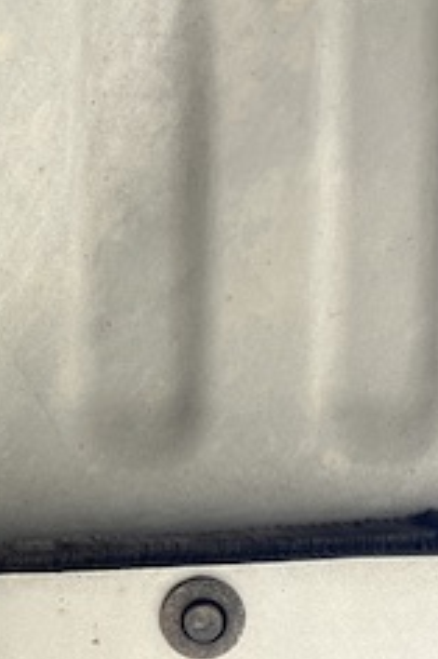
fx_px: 1188
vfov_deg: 30.8
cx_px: 95
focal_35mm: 65
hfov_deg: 20.7
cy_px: 436
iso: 40
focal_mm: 2.71
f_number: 2.2
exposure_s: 1/129
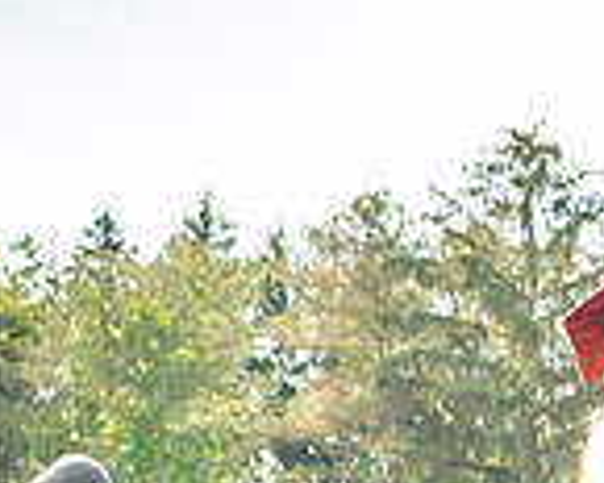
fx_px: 3754
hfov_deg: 8.9
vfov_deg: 7.2
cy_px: 829
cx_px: 998
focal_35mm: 210
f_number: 7.1
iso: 200
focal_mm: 32
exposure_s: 1/500
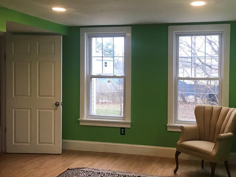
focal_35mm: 38
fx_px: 259
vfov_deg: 37.7
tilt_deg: -0.8
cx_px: 155
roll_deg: +0.0
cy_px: 84
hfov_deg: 48.3
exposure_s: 1/30
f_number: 1.8
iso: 32
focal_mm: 3.99
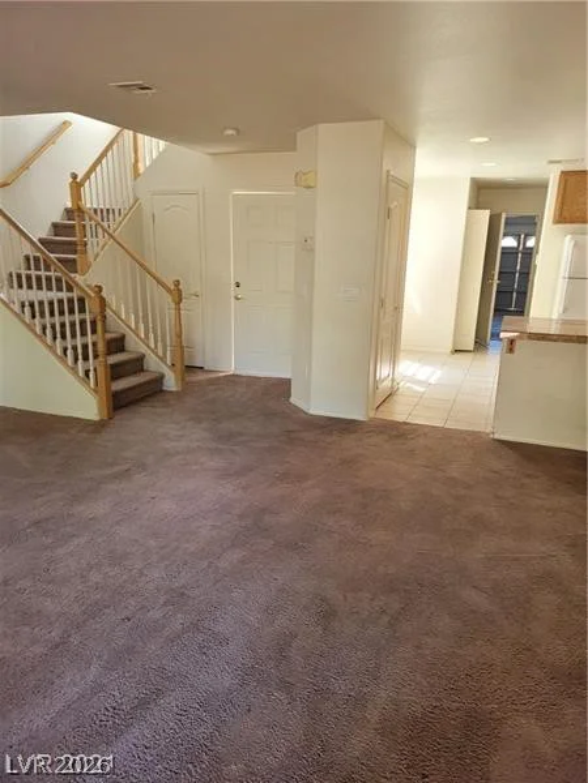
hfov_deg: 56.8
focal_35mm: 24
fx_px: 544
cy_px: 392
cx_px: 294
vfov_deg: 71.6
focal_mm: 6.7
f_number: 1.8
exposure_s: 1/119
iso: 320
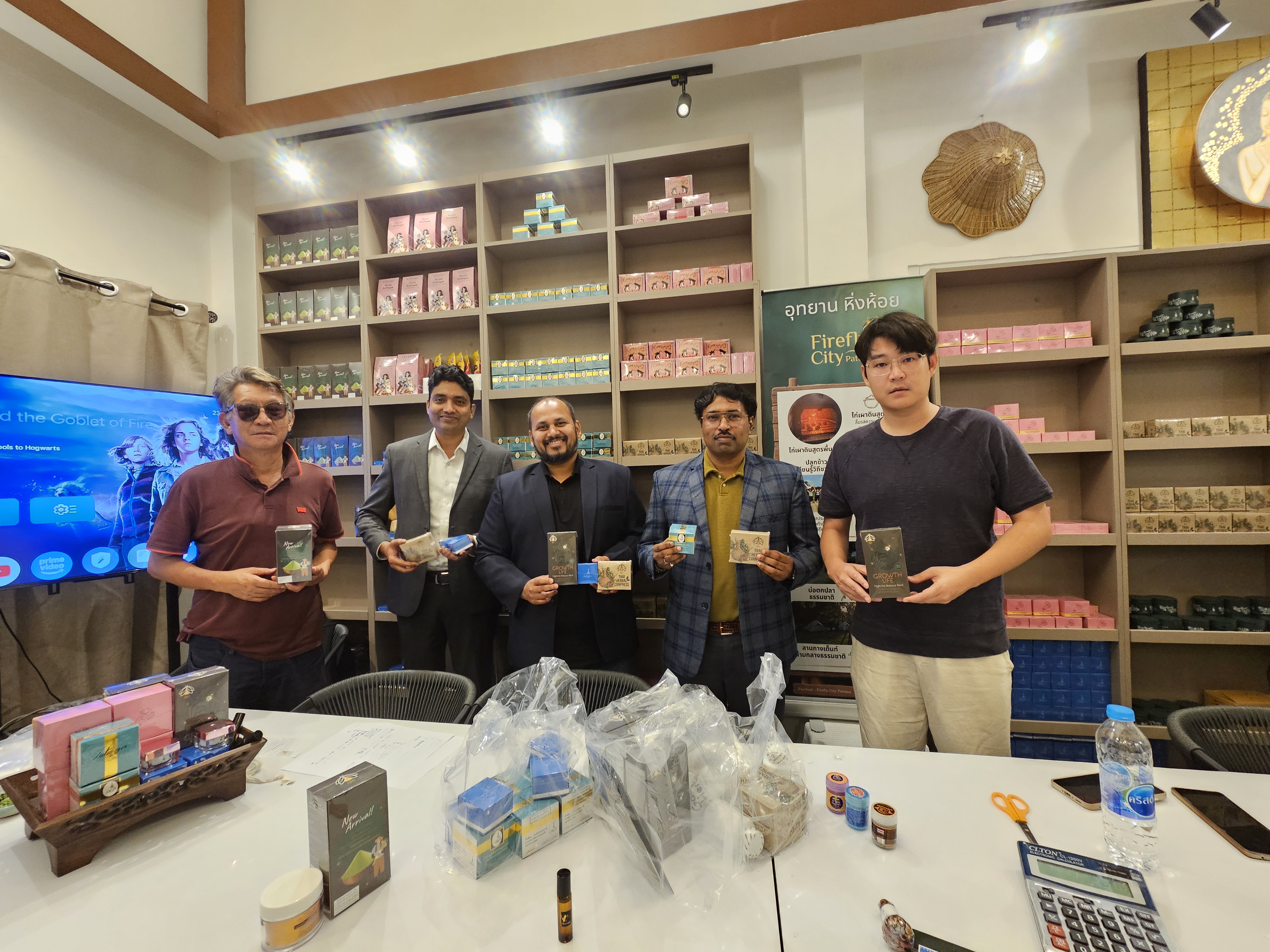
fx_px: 477
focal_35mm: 13
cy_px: 476
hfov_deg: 106.2
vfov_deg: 89.9
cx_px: 635
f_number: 2.2
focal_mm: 2.2
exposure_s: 1/33.3
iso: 500
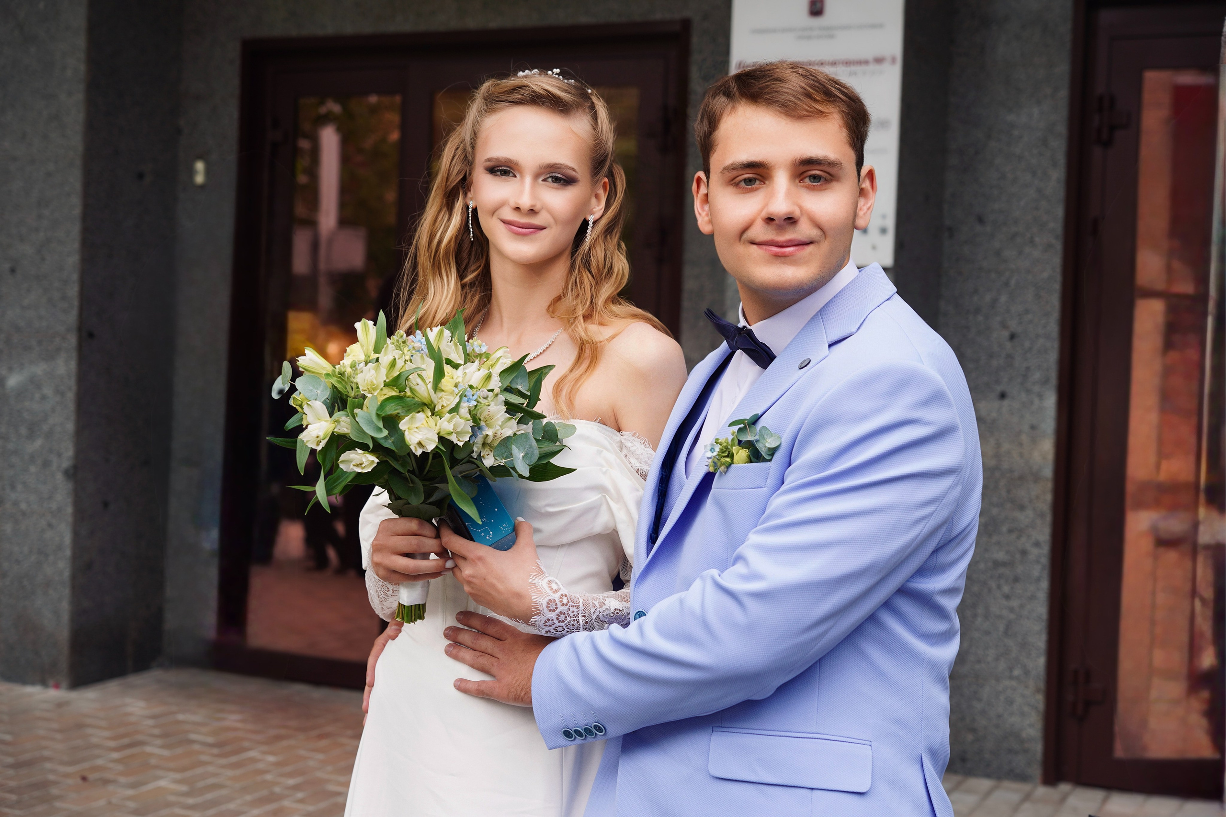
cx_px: 613
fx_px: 1672
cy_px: 408
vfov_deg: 27.5
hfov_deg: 40.3
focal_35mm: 49
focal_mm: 49.1
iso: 100
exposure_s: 1/125
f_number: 4.5
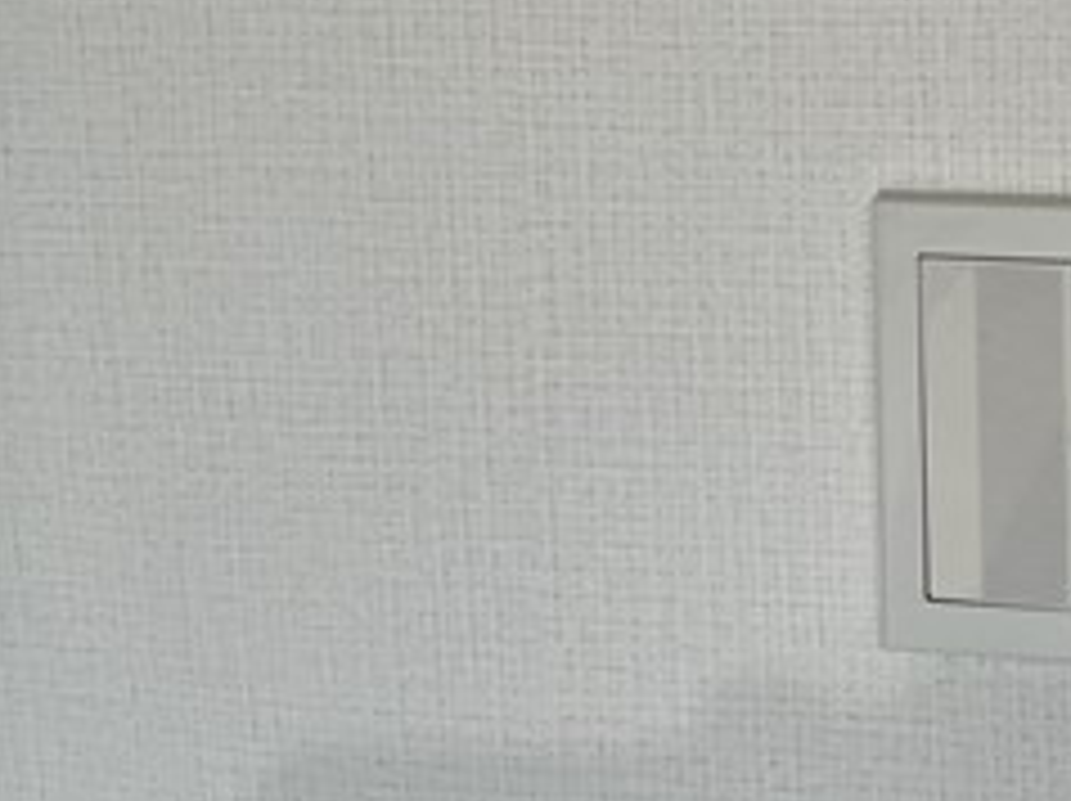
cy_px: -216
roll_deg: -0.3
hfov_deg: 24.1
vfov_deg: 19.5
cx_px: 1418
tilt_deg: -4.2
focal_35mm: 70
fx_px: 2164
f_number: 1.6
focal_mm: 5.1
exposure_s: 1/100
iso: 125
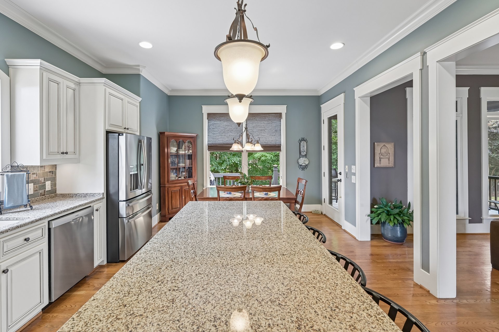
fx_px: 222
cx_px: 241
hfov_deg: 96.7
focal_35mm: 16
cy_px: 156
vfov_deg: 73.7
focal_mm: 15
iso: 400
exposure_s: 1/40
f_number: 8
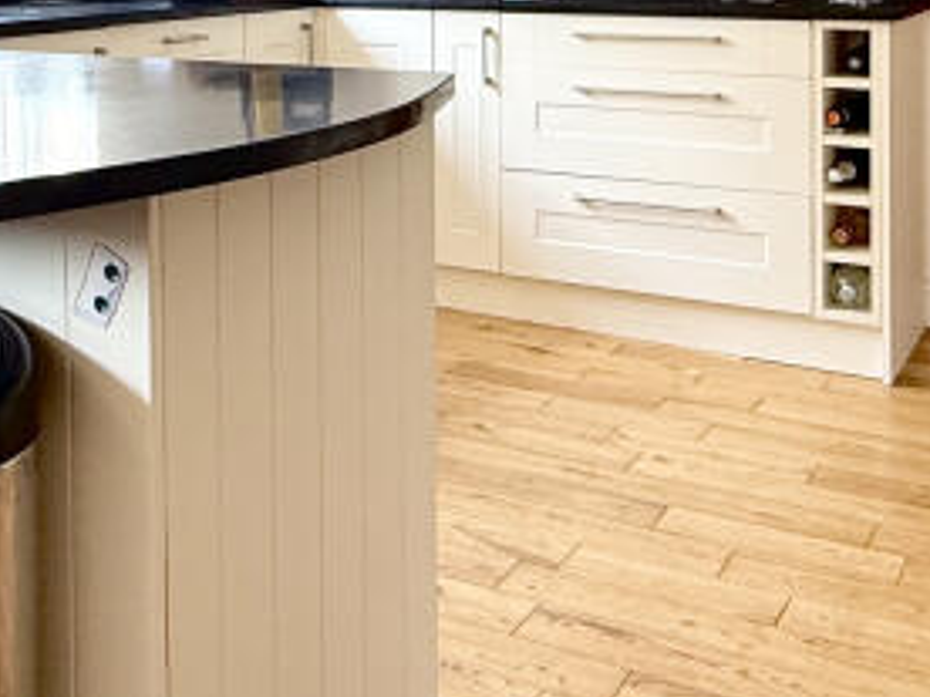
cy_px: 20
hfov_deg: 36.0
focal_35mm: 52
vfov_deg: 26.7
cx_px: 236
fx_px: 1397
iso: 80
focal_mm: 2.22
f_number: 2.2
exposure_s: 1/99
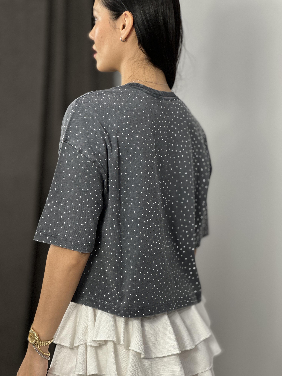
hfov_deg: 19.1
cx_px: 141
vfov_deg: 25.3
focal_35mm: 77
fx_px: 836
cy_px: 188
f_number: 2.8
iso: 200
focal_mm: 9
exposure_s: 1/33
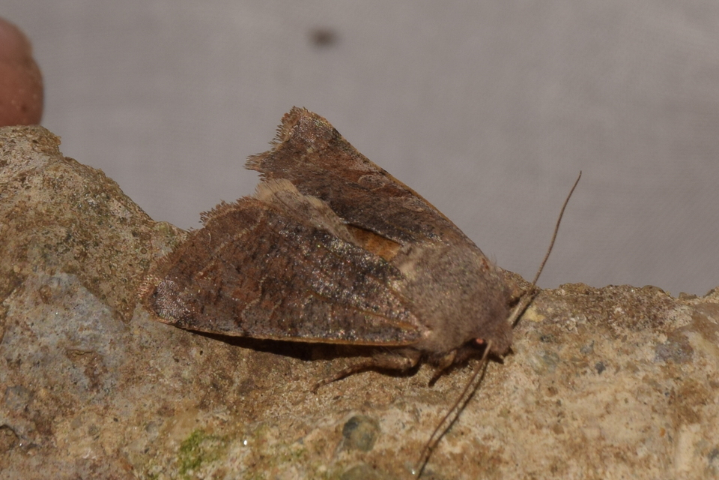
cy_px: 240
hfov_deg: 9.8
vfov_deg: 6.5
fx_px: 4194
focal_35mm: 210
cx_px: 360
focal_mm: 140
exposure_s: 1/200
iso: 100
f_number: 16
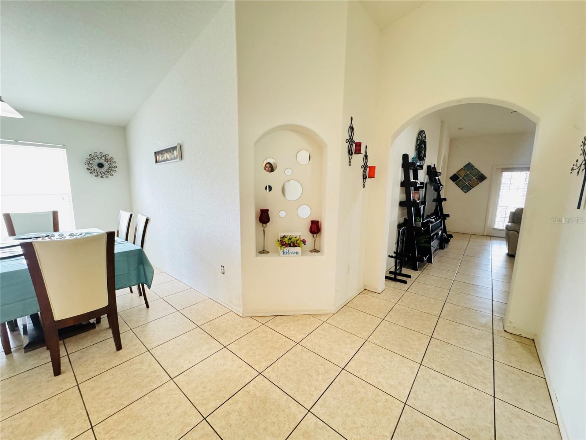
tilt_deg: -9.2
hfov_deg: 102.1
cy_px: 220
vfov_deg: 85.7
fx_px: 237
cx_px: 293
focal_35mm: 14
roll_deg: -0.9
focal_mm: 2.22
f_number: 2.2
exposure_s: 1/60
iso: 640
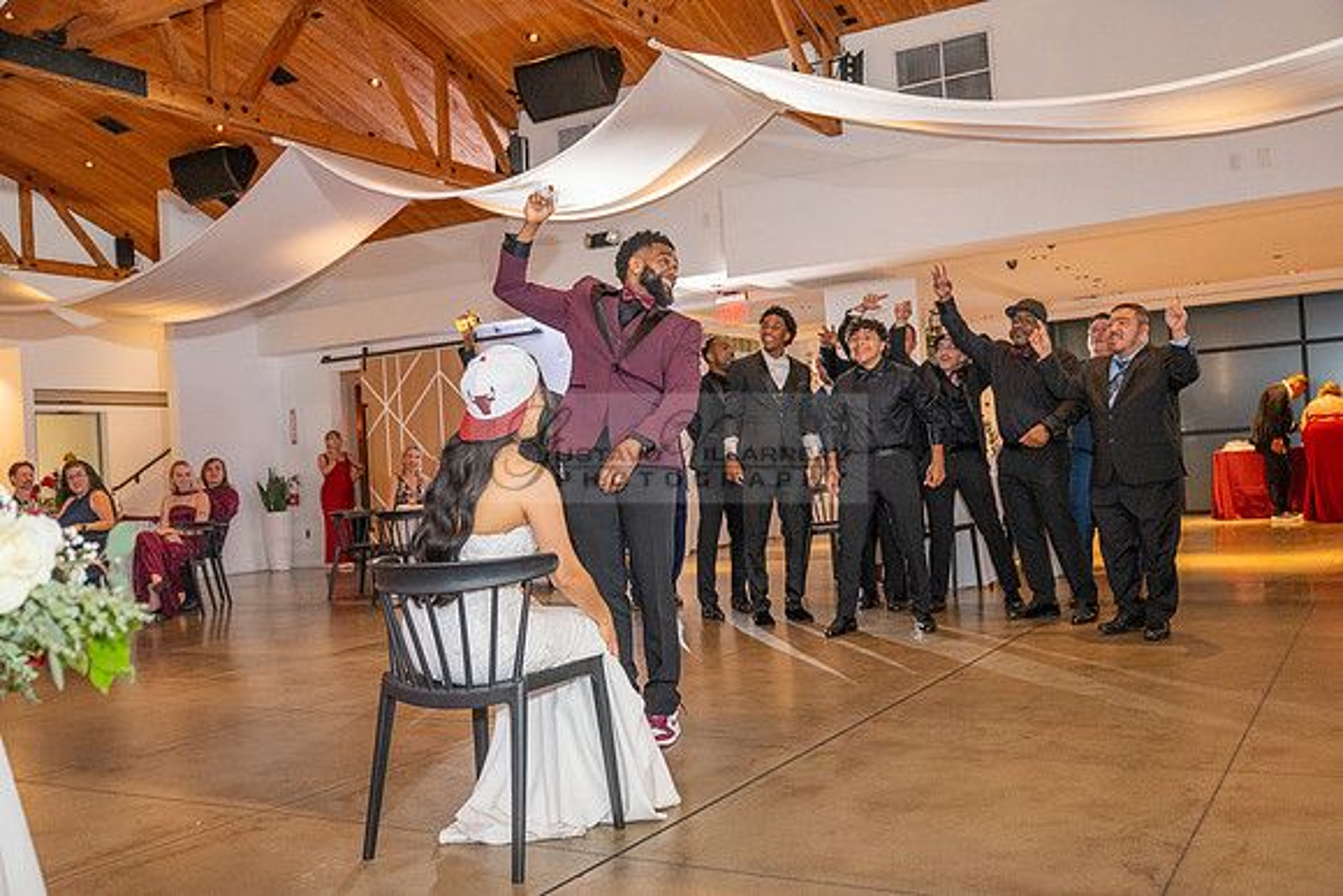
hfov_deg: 57.2
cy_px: 448
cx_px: 672
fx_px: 1231
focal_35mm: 33
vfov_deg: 40.0
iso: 2000
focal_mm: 33
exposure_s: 1/200
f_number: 3.5
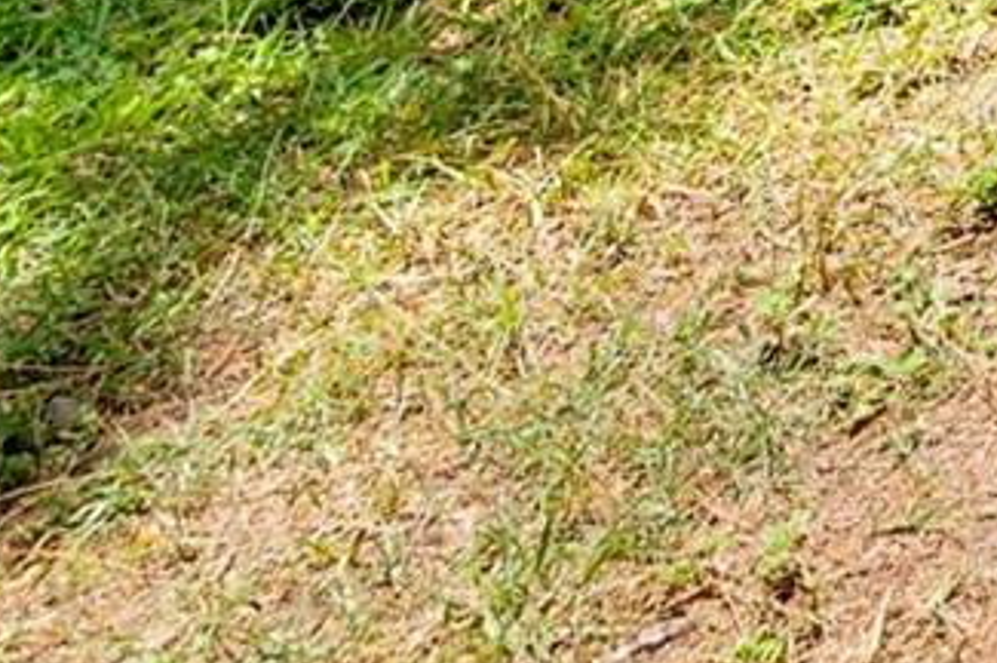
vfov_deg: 13.7
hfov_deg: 17.6
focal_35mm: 69
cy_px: -961
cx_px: 2114
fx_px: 1909
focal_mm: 14
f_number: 7.1
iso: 250
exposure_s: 1/200
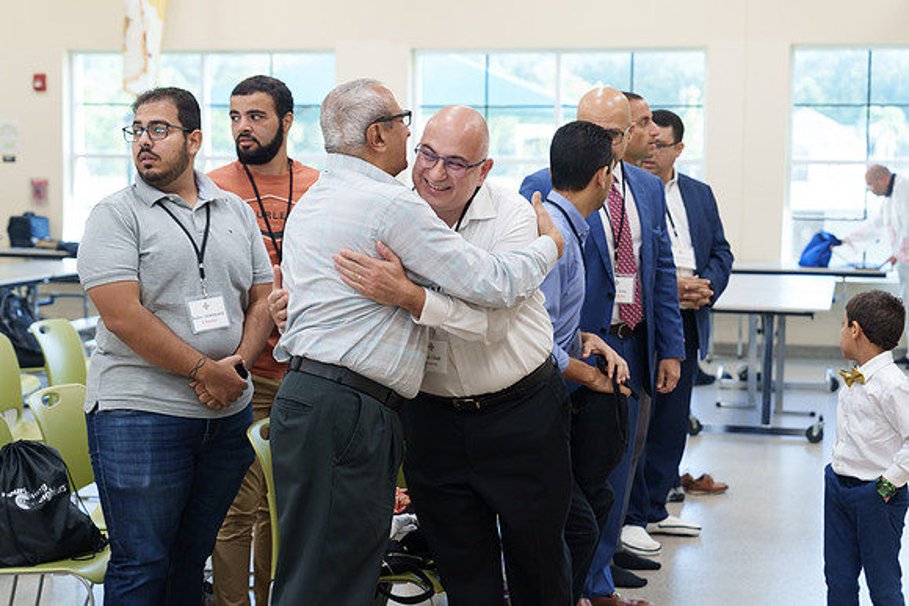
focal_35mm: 63
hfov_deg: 31.9
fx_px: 1592
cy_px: 271
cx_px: 454
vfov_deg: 21.6
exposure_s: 1/125
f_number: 3.5
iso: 1600
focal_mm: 57
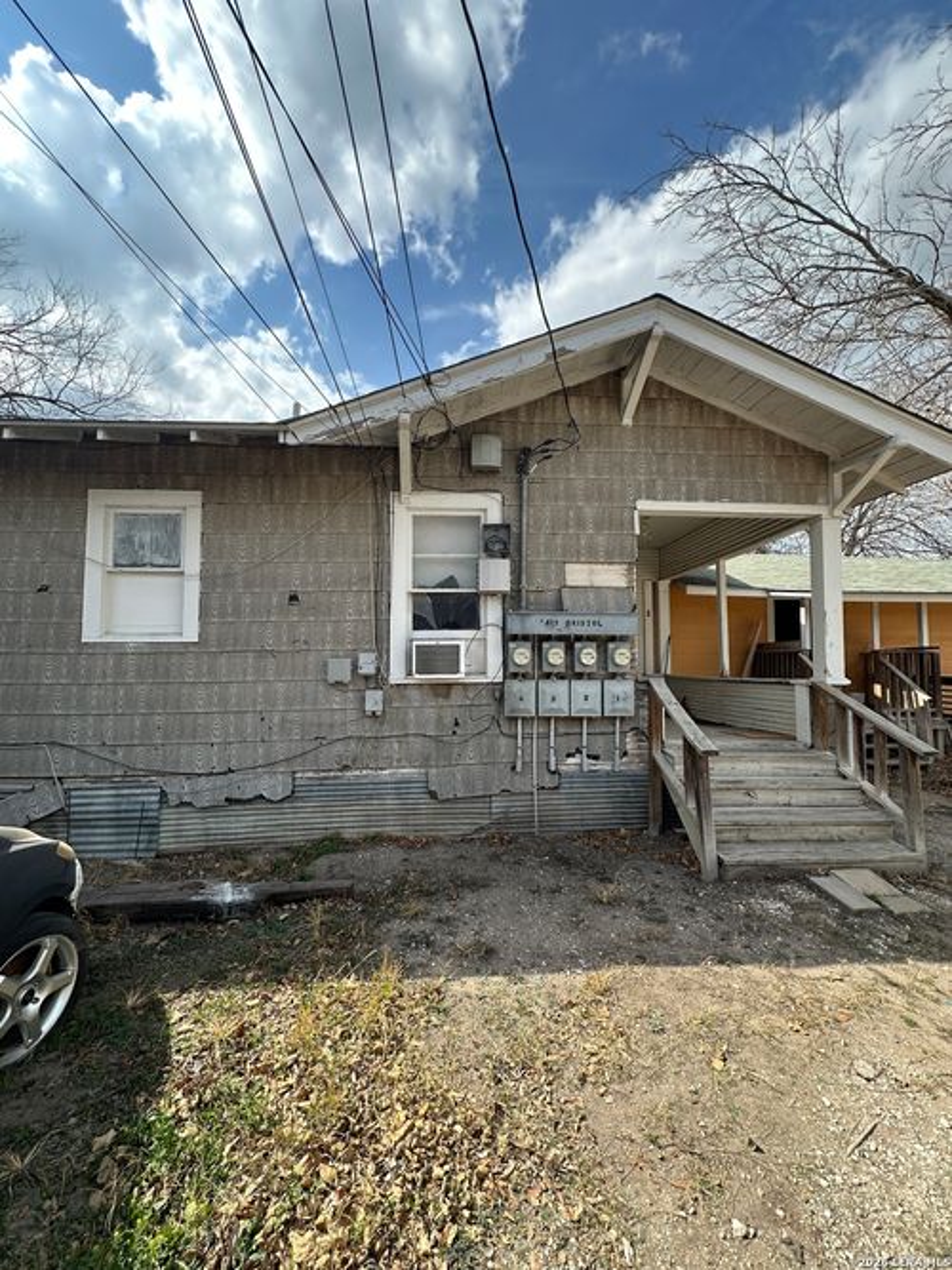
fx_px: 514
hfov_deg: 85.7
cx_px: 476
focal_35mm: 14
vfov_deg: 102.1
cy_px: 635
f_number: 2.2
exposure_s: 1/754
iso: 40
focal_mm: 2.22
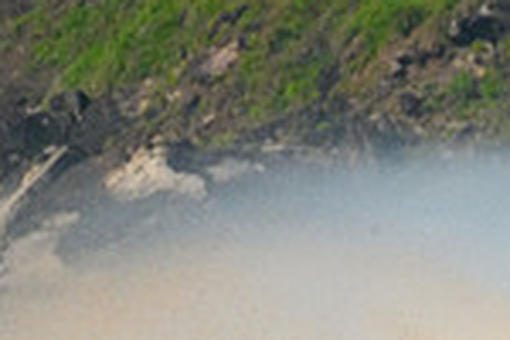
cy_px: 505
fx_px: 43729
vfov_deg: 0.4
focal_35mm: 3087
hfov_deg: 0.7
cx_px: 704
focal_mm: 800
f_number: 11
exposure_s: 1/2500
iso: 900
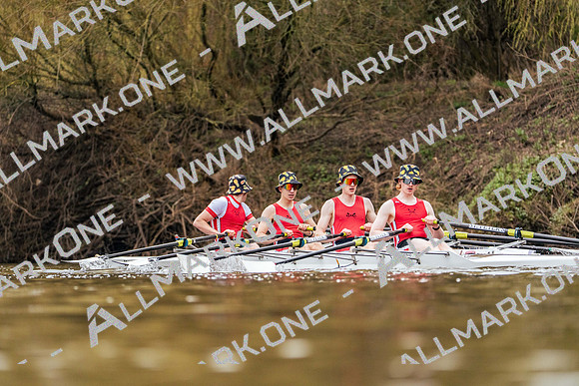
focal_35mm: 400
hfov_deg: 5.2
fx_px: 6435
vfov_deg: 3.4
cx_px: 290
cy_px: 193
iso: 2500
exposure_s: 1/2000
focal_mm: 400
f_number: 6.3
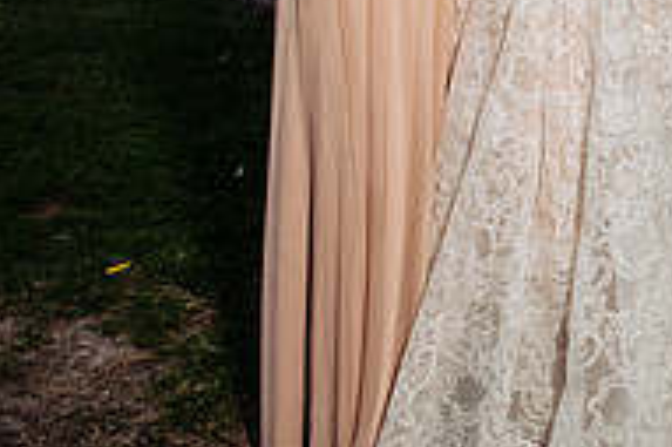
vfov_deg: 17.8
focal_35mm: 73
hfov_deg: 26.3
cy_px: -79
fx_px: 1361
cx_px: 672
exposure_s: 1/200
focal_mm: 24
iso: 1250
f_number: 6.3
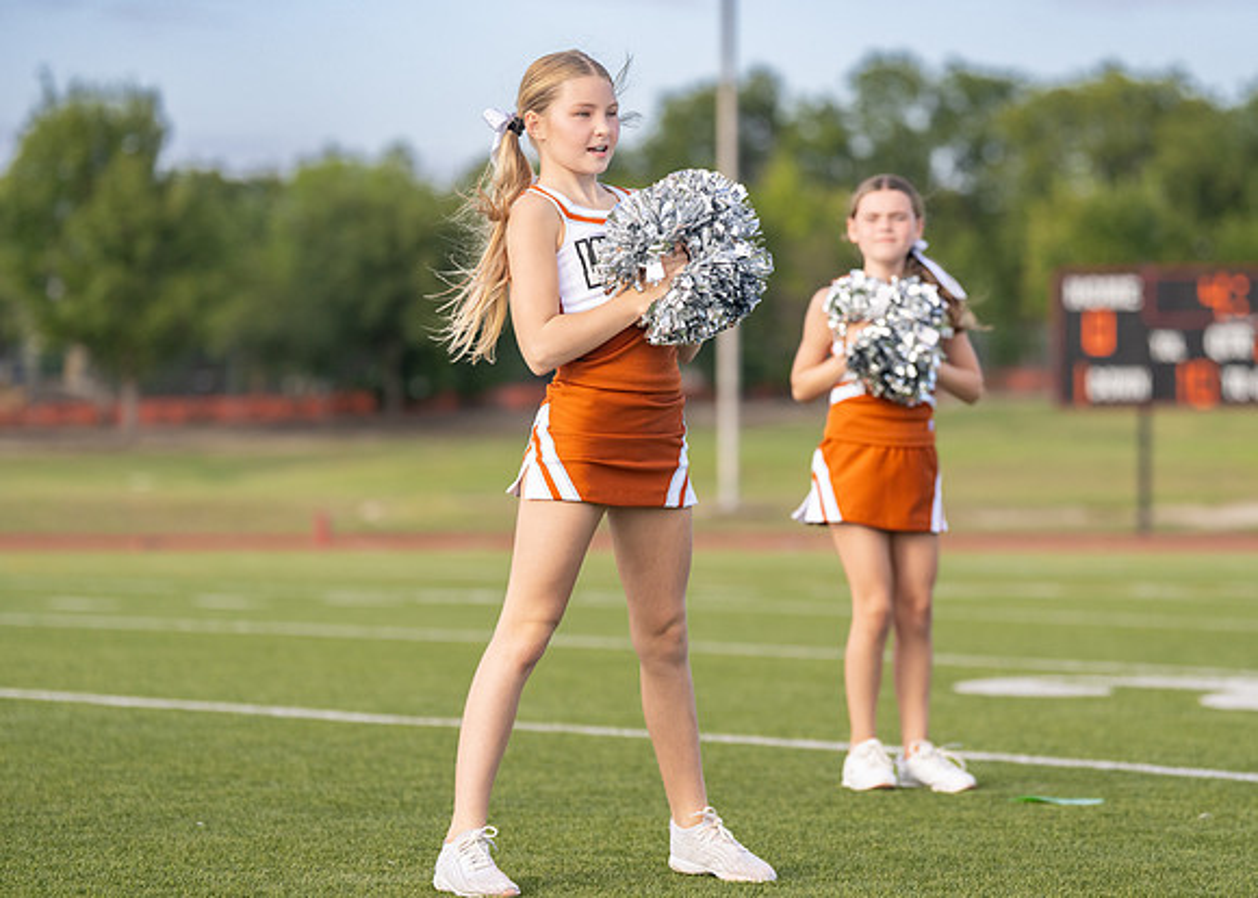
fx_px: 5100
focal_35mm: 143
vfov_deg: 10.1
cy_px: 441
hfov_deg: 14.1
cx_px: 683
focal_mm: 122
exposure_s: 1/3200
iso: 400
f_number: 2.8
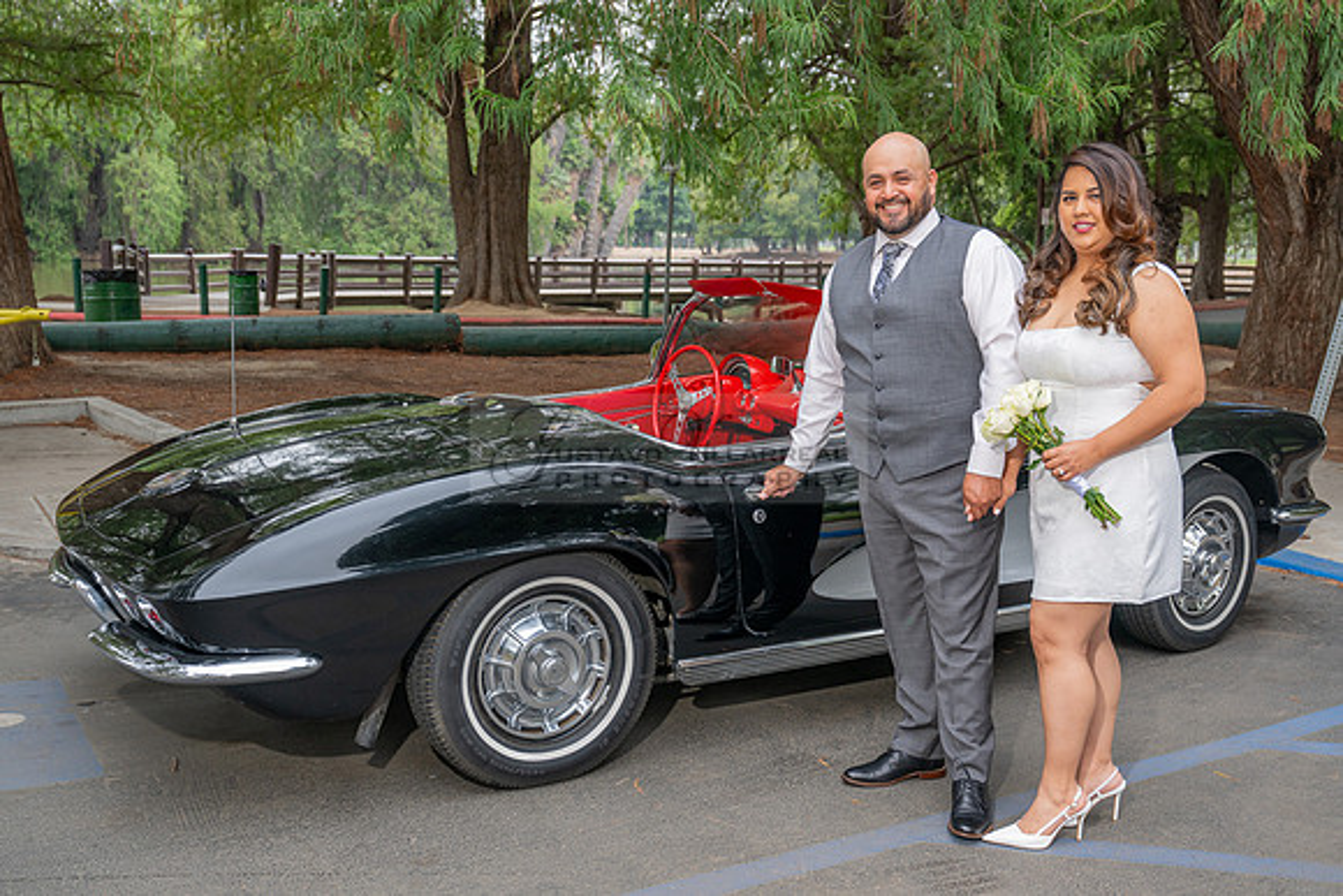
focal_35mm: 38
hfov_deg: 50.8
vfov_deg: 35.2
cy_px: 437
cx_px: 687
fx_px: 1413
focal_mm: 37
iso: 200
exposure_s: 1/200
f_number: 4.5
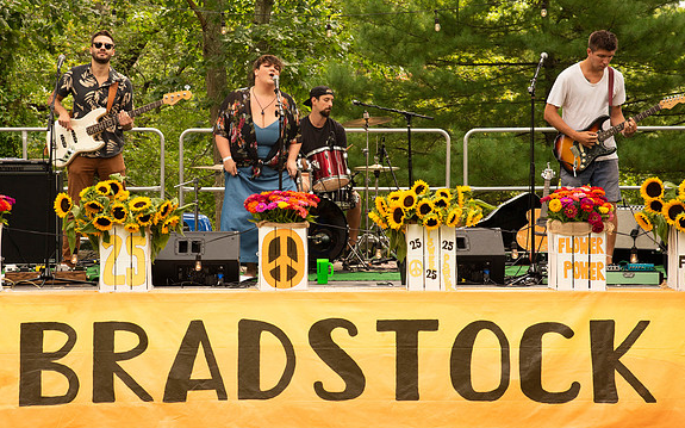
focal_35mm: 103
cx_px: 295
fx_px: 1922
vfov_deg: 12.7
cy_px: 181
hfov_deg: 20.2
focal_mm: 86
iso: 500
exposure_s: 1/320
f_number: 7.1
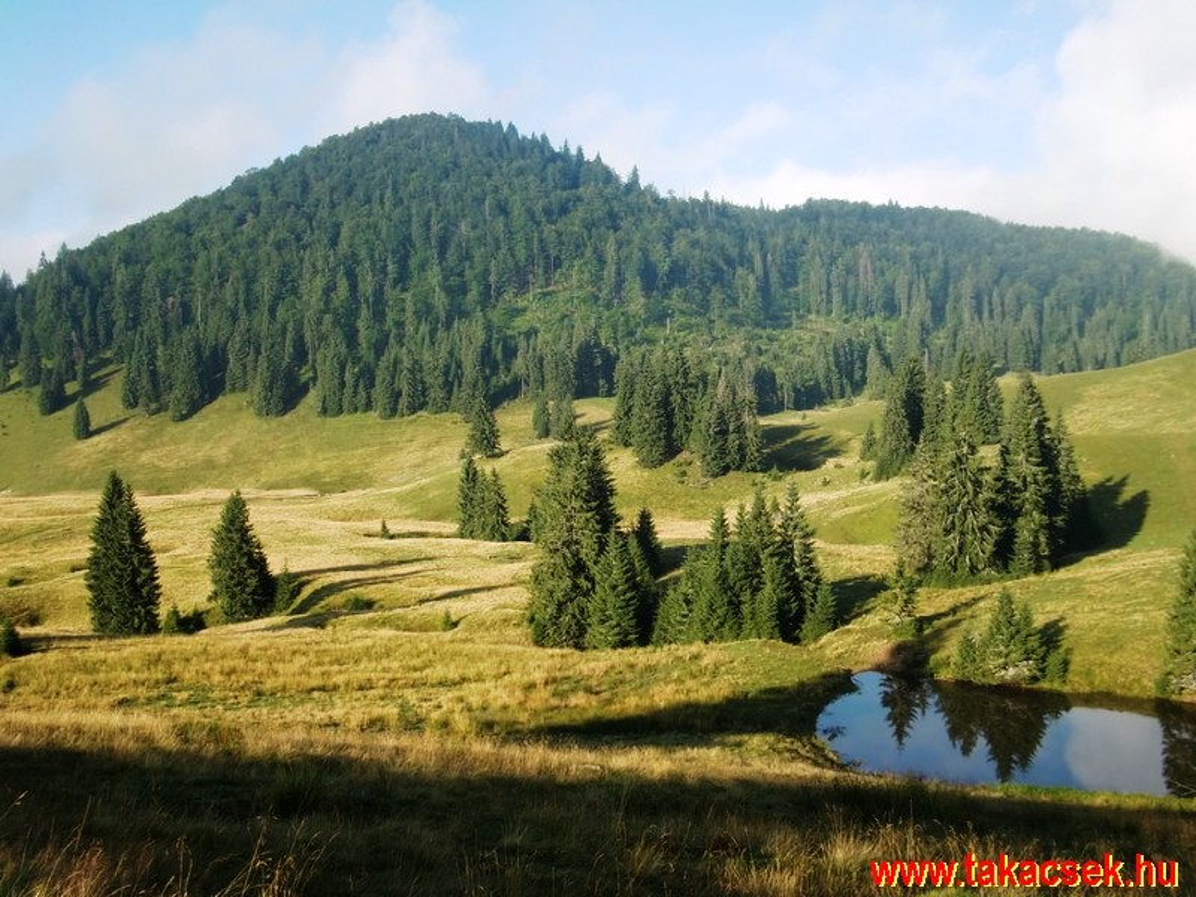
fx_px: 1313
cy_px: 448
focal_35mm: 38
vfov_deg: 37.7
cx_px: 598
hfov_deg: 49.0
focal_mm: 6.66
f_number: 3.9
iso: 64
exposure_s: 1/320
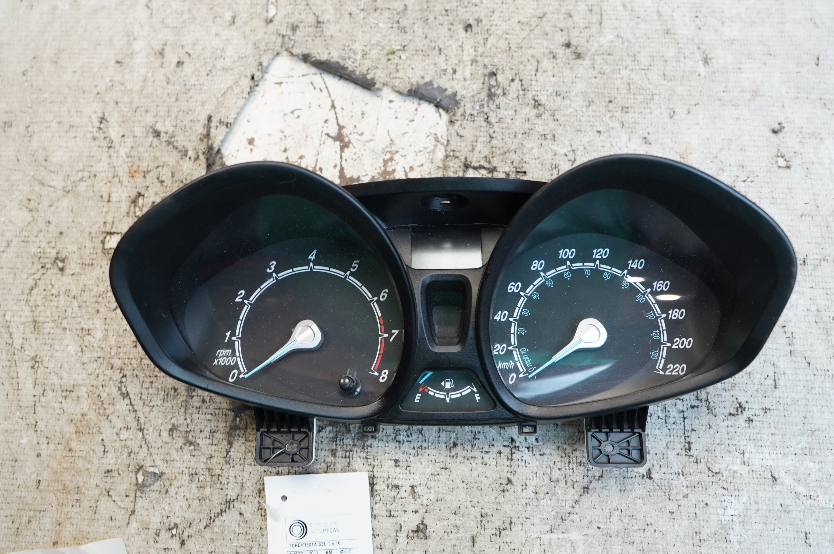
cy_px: 277
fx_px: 694
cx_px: 417
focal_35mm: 30
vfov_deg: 43.5
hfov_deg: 62.0
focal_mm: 20
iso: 320
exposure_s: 1/60
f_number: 4
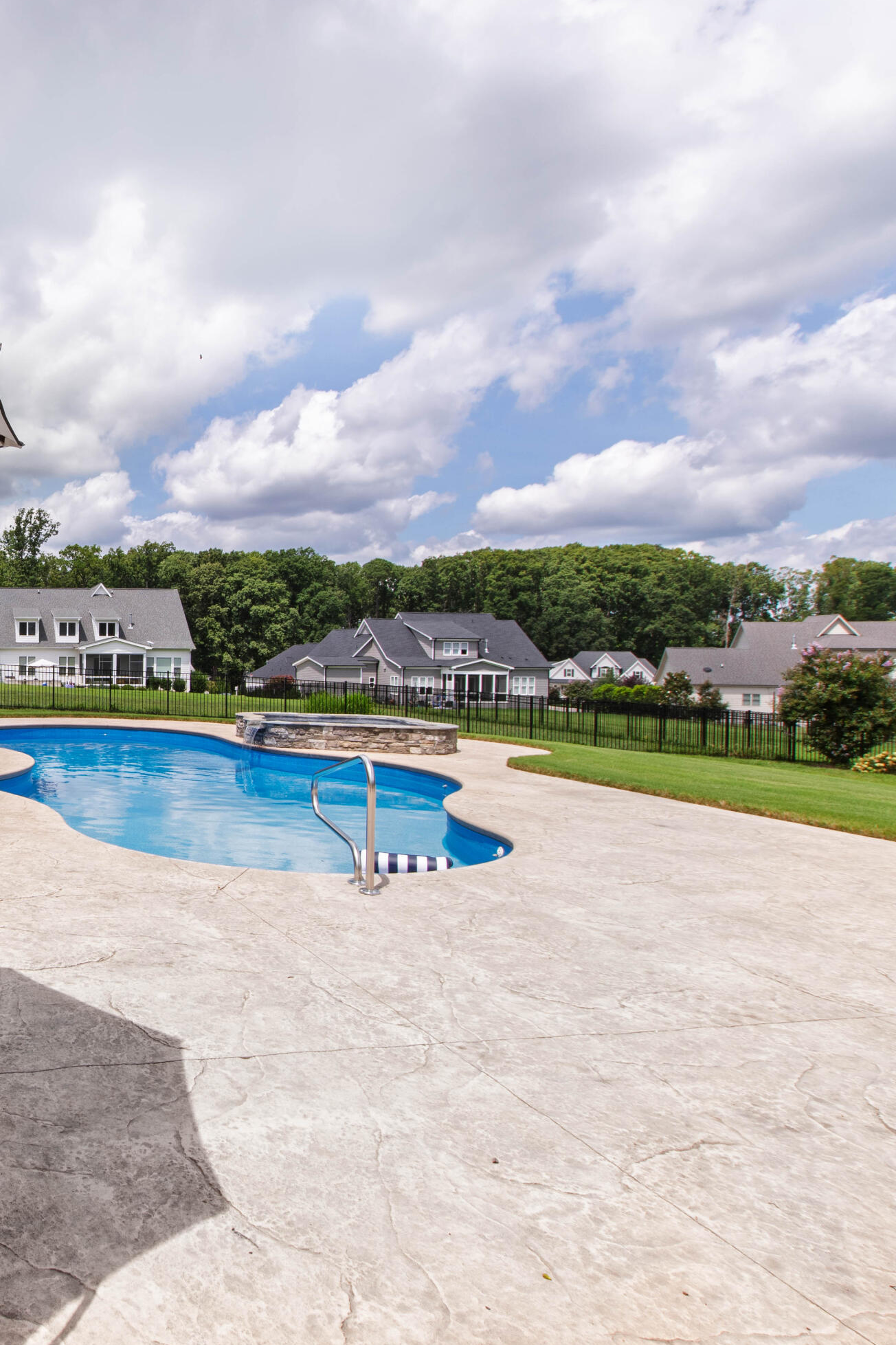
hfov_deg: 46.7
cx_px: 14
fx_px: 859
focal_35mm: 23
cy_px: 666
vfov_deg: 76.1
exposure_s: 1/250
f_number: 9
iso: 100
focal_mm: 10
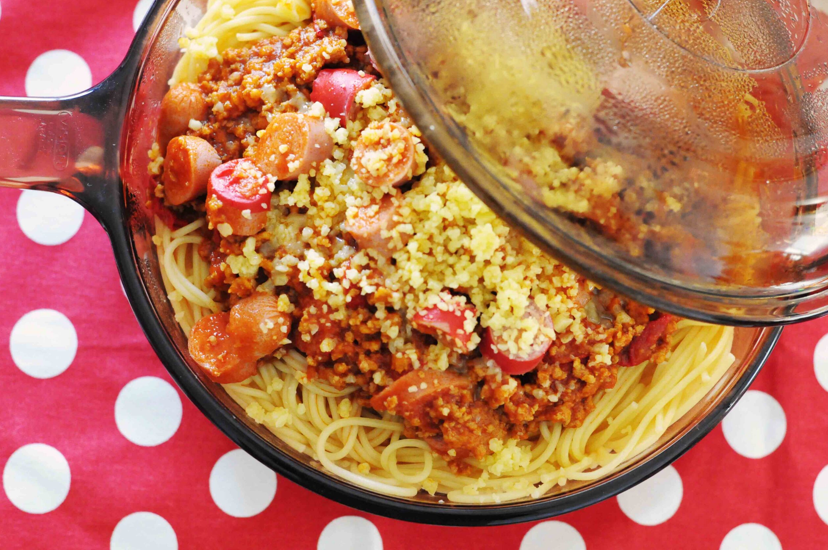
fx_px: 1746
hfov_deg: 26.7
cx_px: 410
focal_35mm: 76
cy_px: 278
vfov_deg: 17.9
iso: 3200
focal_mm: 50
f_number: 3.5
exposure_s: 1/125
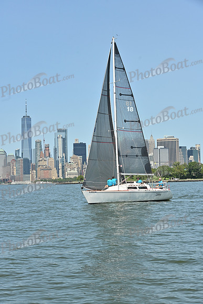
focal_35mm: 70
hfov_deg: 19.5
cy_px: 152
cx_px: 102
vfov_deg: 28.8
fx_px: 592
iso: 320
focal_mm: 70
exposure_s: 1/1000
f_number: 9
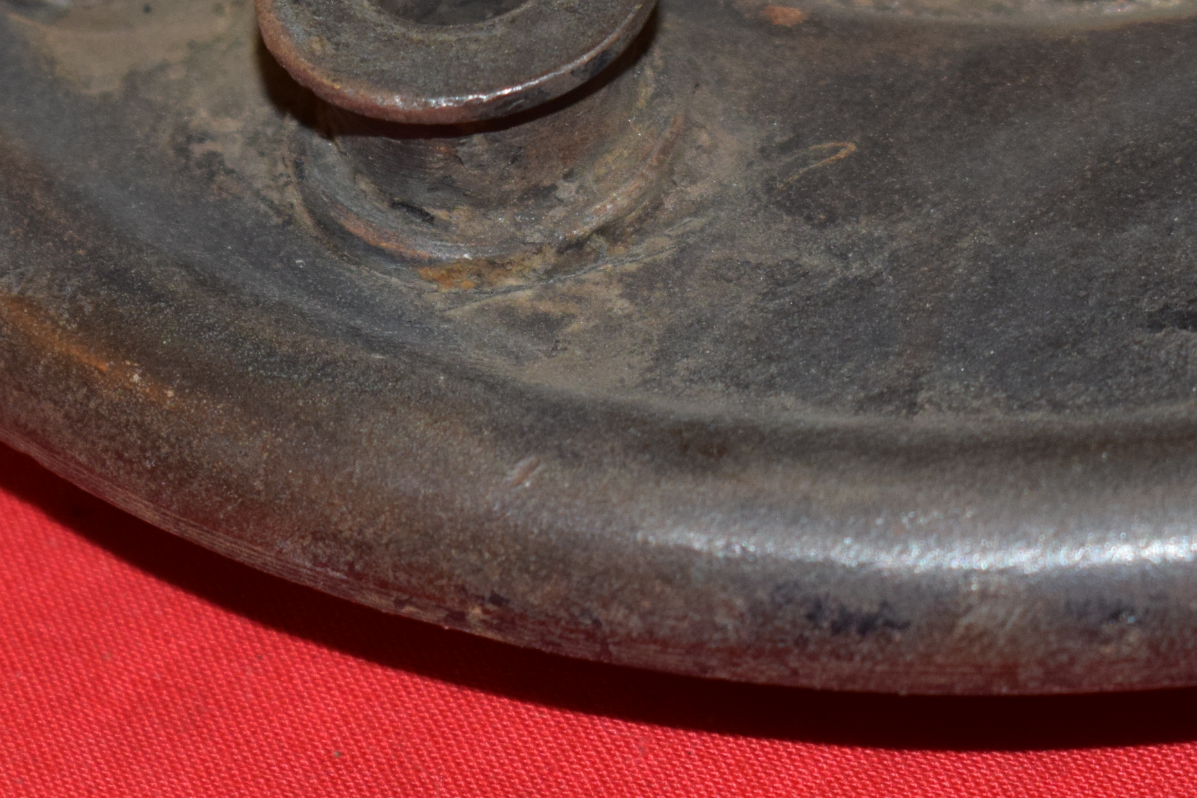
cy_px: 168
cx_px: 406
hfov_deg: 10.3
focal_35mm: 199
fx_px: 6624
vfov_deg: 6.9
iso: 640
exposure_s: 1/60
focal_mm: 55
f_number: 5.6
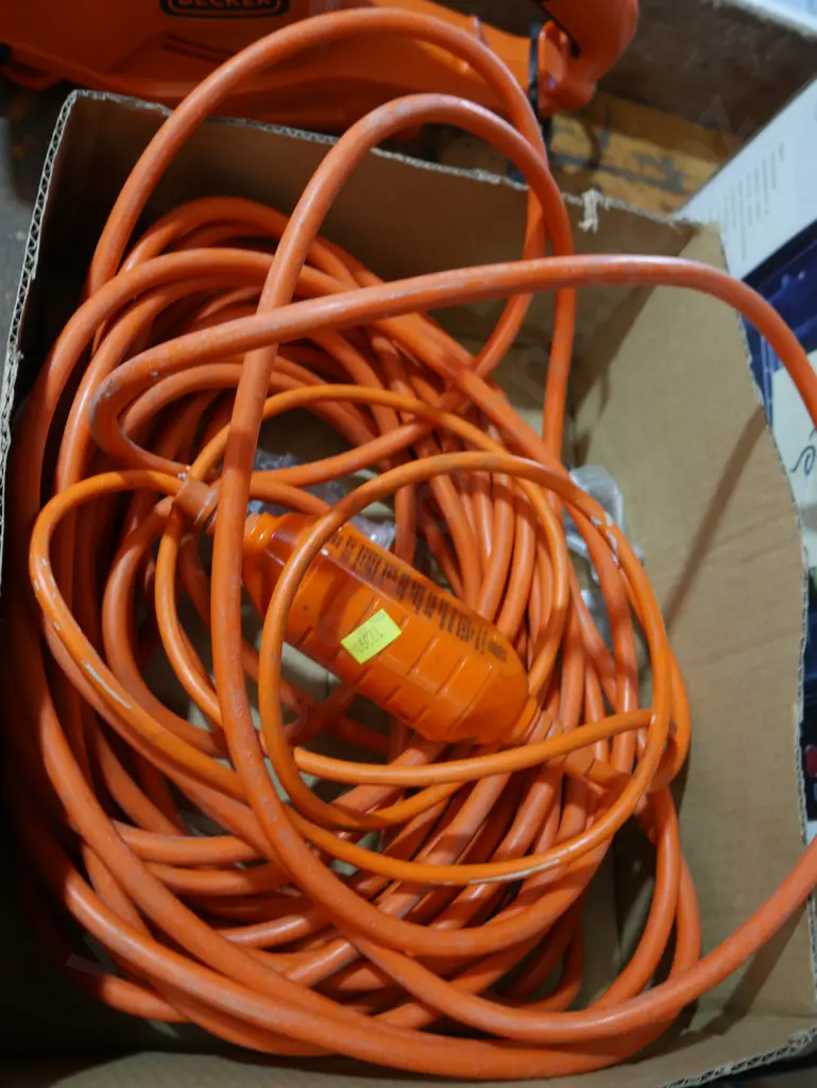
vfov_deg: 51.3
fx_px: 1132
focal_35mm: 36
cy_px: 544
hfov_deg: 39.7
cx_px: 408
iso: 500
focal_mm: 18
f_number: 4
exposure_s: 1/60
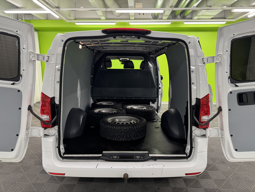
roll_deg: -0.2
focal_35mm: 24
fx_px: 177
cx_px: 128
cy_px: 96
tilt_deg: -8.5
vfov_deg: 56.8
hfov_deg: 71.6
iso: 160
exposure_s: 1/100
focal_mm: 6.76
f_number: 1.78
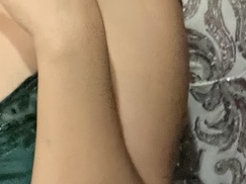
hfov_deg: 20.0
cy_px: -196
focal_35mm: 97
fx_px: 689
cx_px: 52
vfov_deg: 13.0
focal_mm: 2.71
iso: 1000
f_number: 2.2
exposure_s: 1/15
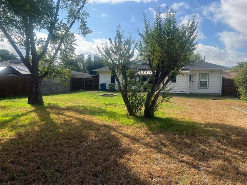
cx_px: 124
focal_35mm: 26
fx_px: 186
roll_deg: -1.2
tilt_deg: -3.6
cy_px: 92
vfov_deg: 53.1
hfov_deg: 67.3
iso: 50
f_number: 1.5
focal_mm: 5.7
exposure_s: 1/3165
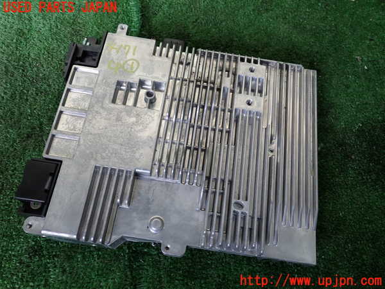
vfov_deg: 46.8
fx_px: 334
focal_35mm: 30
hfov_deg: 60.0
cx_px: 192
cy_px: 144
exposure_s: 1/125
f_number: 2.3
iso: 125
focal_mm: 5.4
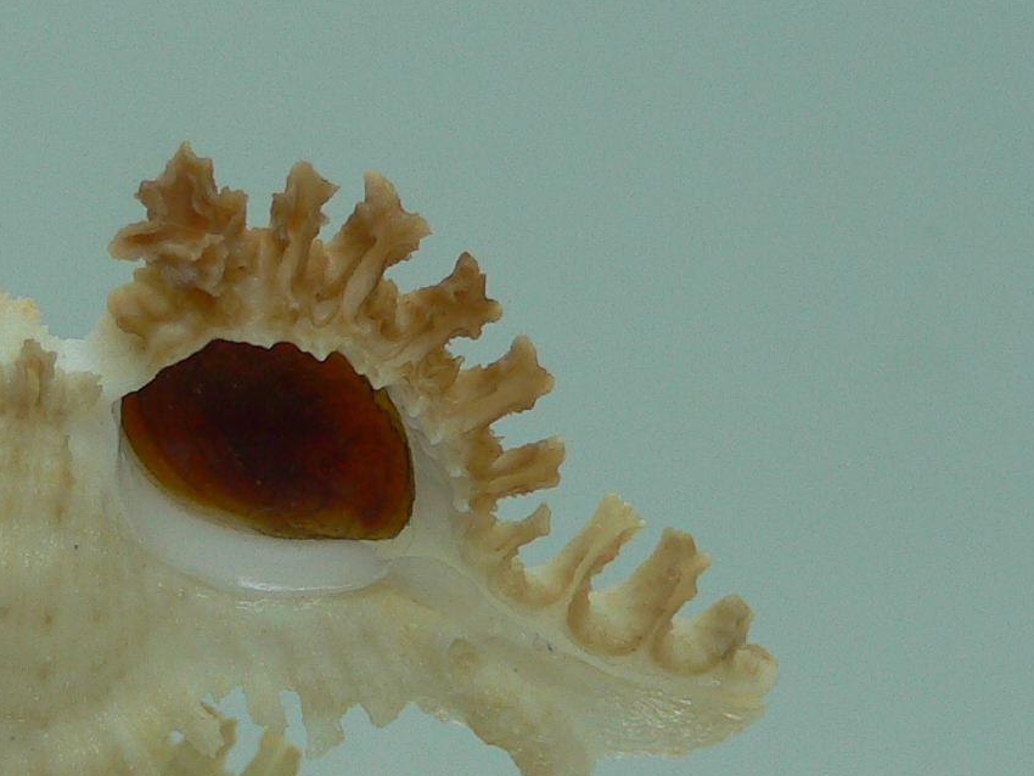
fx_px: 2480
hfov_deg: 23.2
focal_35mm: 83
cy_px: 650
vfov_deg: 17.6
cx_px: 196
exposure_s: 1/60
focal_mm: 4.6
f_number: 2.8
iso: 80
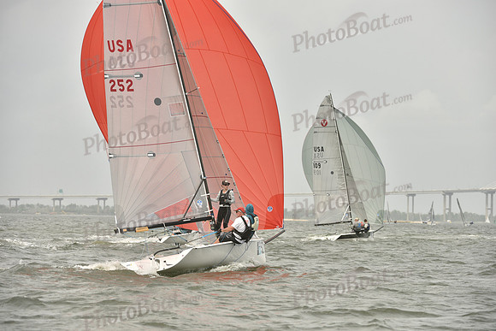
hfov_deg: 9.8
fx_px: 2894
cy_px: 166
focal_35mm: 210
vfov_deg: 6.5
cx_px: 248
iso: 320
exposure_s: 1/1250
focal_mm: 210
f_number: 7.1
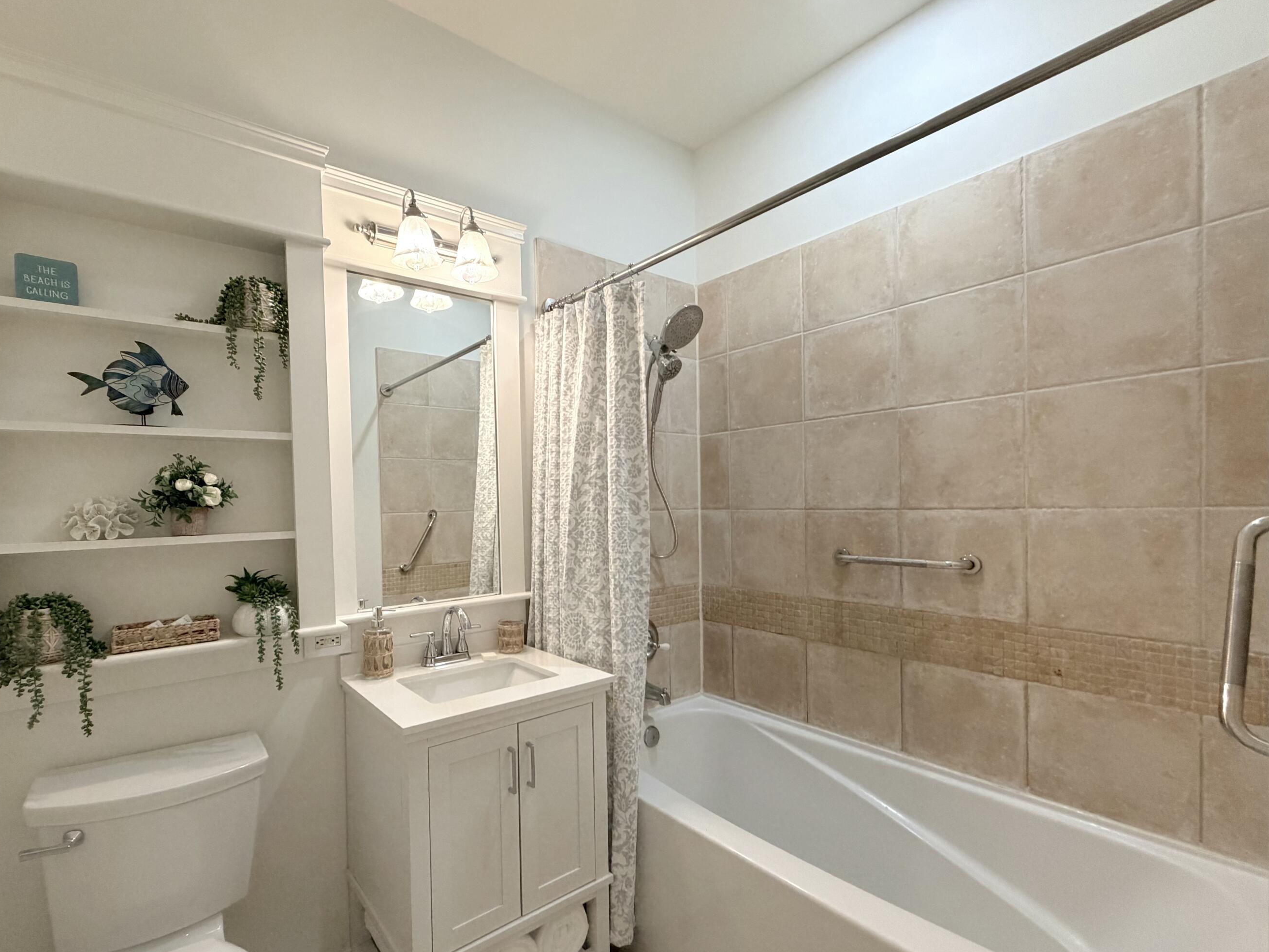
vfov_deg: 78.0
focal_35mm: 16
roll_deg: +1.1
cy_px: 516
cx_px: 549
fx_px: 587
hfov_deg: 93.9
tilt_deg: -3.1
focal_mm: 2.22
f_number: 2.2
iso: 320
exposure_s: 1/120
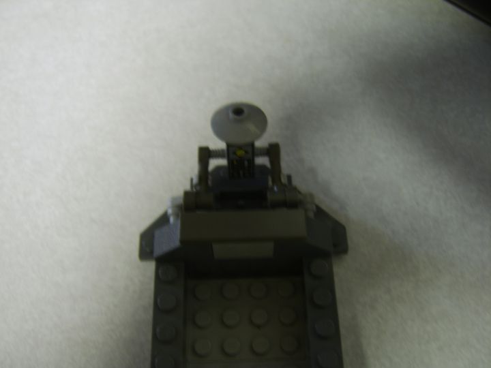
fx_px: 440
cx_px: 246
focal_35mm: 31
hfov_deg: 58.4
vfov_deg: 45.4
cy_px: 184
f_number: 2.7
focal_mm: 8.13
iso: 71
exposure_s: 1/3
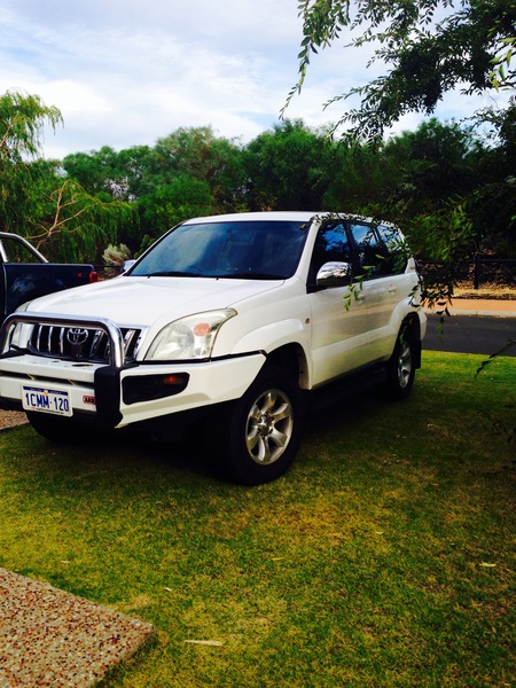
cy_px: 344
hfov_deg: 42.9
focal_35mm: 33
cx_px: 258
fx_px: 656
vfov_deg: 55.4
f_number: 2.4
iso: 50
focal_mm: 4.12
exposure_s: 1/809
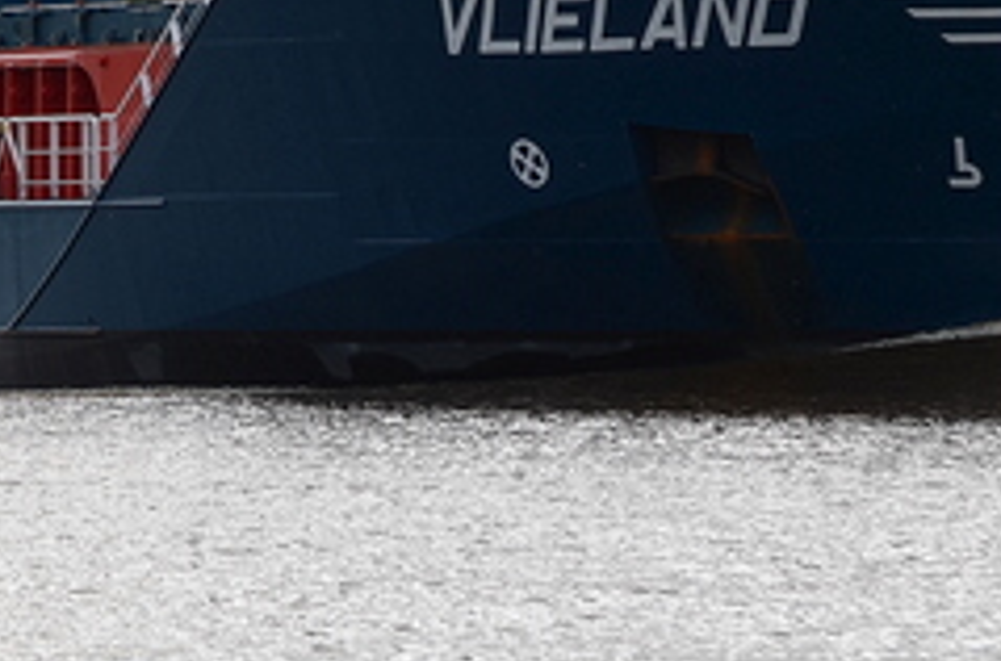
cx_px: -168
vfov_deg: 2.2
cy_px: -356
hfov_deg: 3.4
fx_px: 17000
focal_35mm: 613
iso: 100
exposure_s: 1/320
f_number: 9
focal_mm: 122
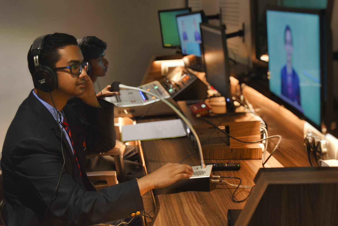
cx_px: 169
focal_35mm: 75
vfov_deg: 18.2
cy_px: 113
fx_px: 704
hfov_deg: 27.0
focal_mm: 75
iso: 250
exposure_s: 1/13
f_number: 8
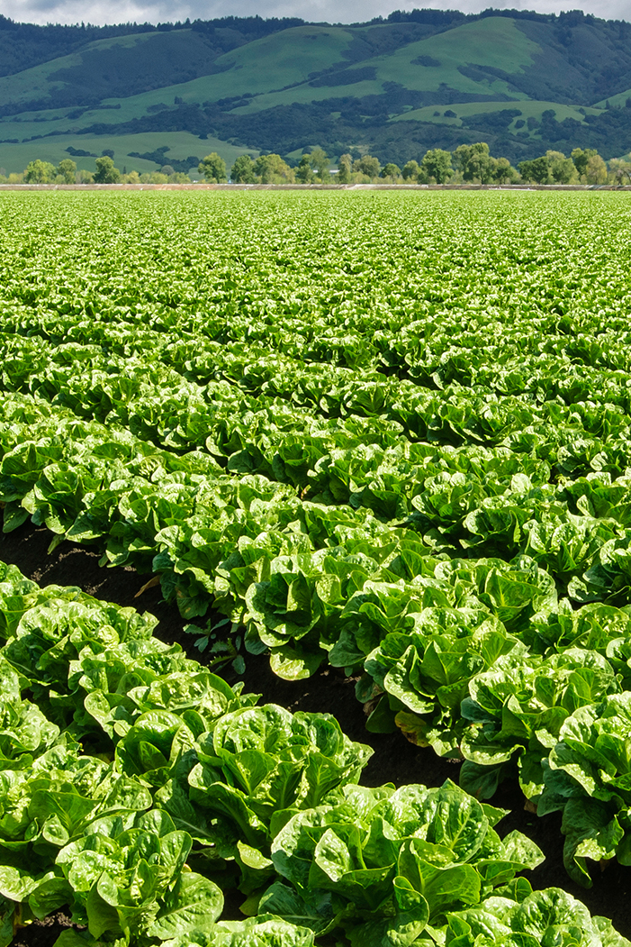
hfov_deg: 17.9
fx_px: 1997
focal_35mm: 76
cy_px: 463
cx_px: 451
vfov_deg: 26.6
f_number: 16
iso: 100
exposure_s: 1/40
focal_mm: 26
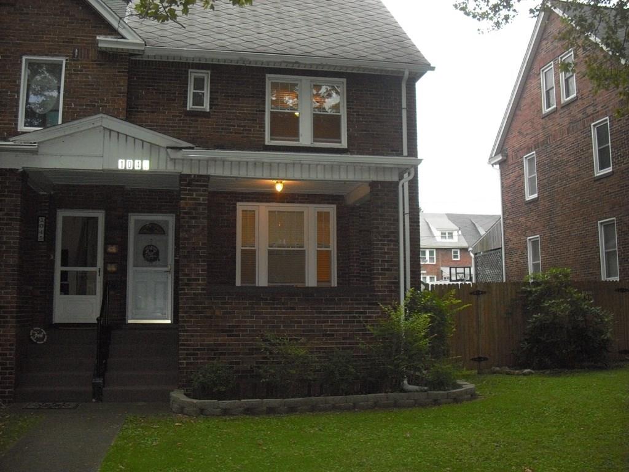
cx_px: 314
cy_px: 236
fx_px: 690
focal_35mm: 38
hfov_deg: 49.0
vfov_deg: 37.7
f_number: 2.8
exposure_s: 1/125
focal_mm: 6.2
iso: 400
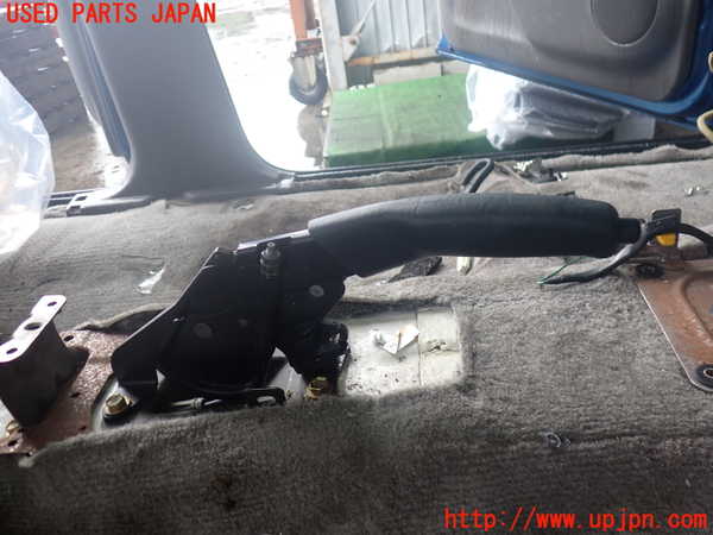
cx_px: 356
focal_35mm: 30
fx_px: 618
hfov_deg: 60.0
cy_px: 268
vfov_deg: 46.8
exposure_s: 1/100
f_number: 2.3
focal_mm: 5.4
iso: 200
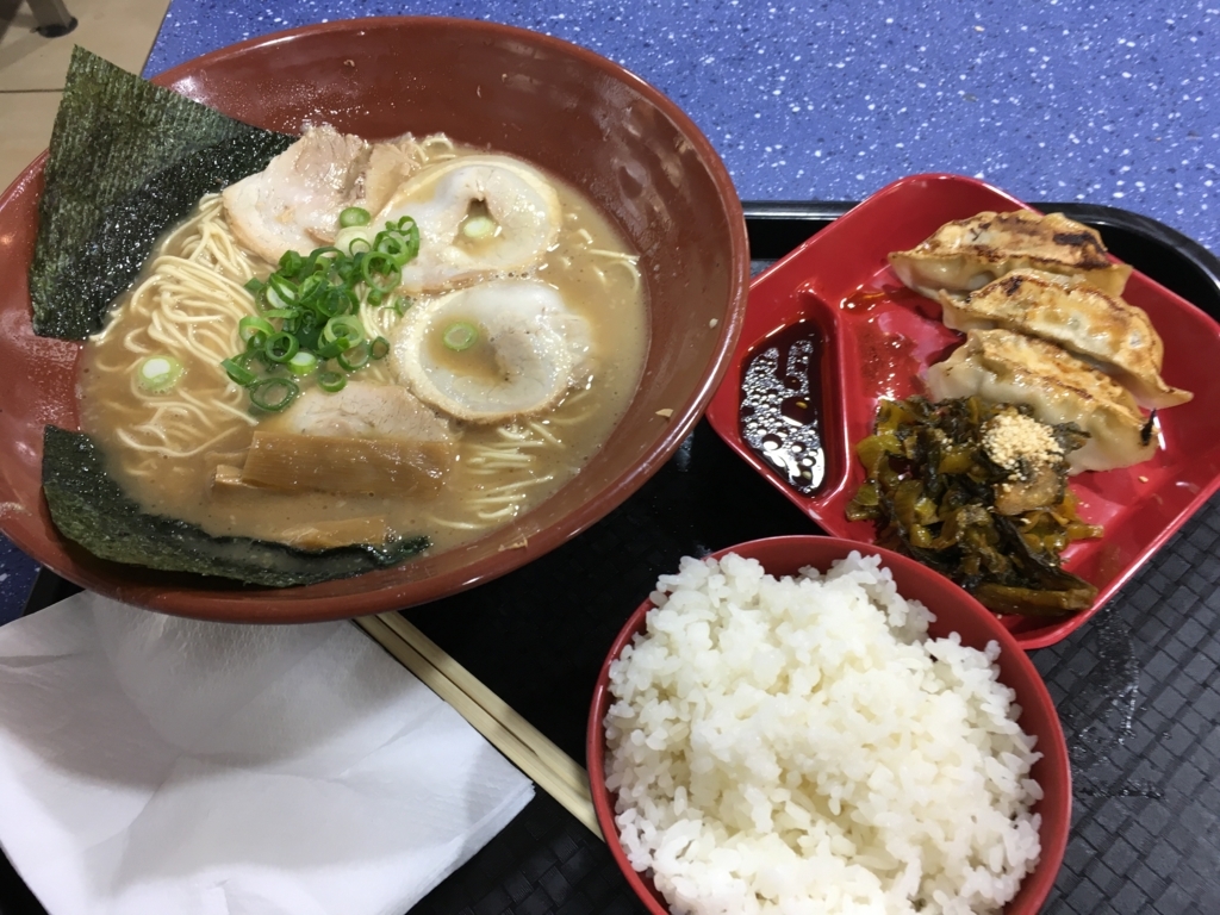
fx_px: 1022
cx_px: 610
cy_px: 458
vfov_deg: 48.2
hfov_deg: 61.7
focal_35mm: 29
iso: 64
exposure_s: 1/33
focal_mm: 4.15
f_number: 2.2
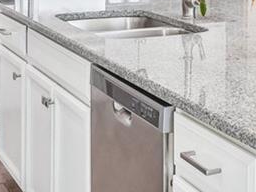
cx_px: 297
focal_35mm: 90
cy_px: -59
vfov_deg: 15.6
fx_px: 666
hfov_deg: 20.5
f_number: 8
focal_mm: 10
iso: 400
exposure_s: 1/20
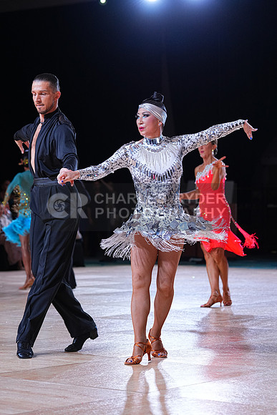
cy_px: 208
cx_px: 138
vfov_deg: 19.6
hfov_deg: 13.2
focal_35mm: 104
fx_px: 1200
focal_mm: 104
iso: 800
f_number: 4
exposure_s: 1/250
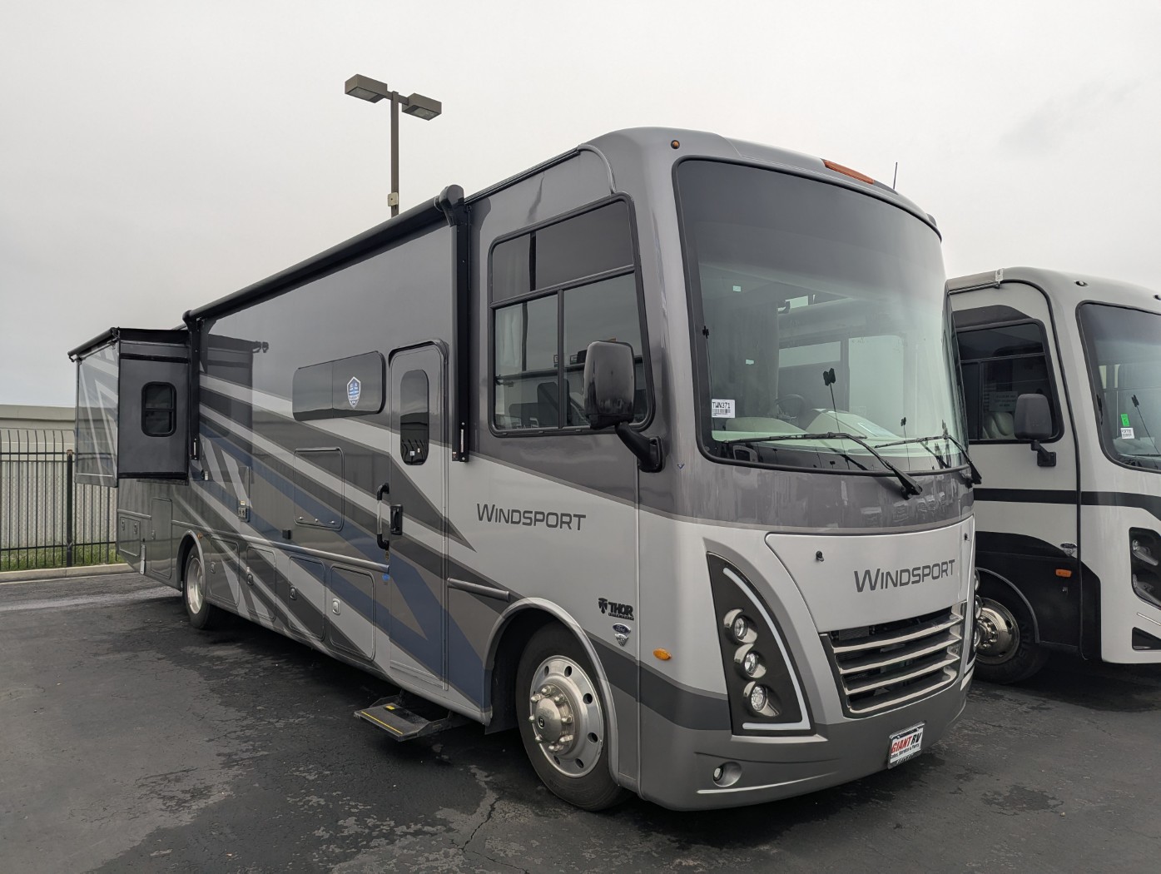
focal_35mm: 24
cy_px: 437
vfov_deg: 56.9
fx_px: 806
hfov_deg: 71.5
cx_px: 580
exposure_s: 1/590
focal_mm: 6.81
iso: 46
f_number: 1.85
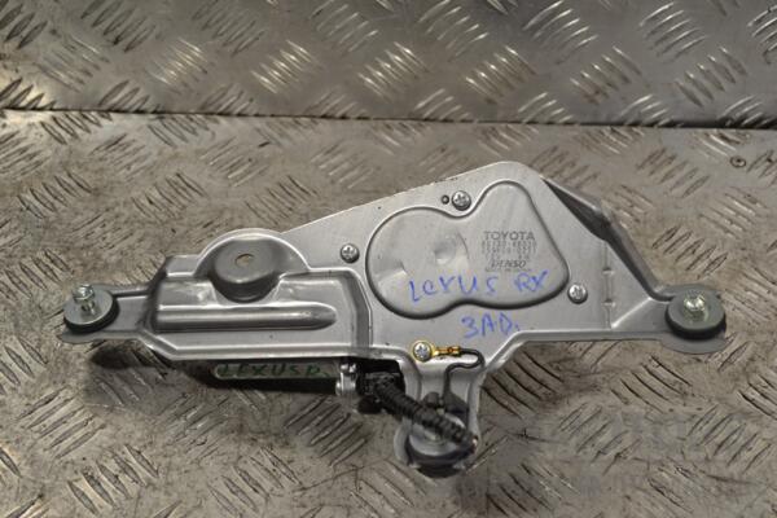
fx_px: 1165
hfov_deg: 36.9
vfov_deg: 25.1
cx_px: 388
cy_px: 259
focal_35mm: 54
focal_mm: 36
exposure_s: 1/40
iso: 100
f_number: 5
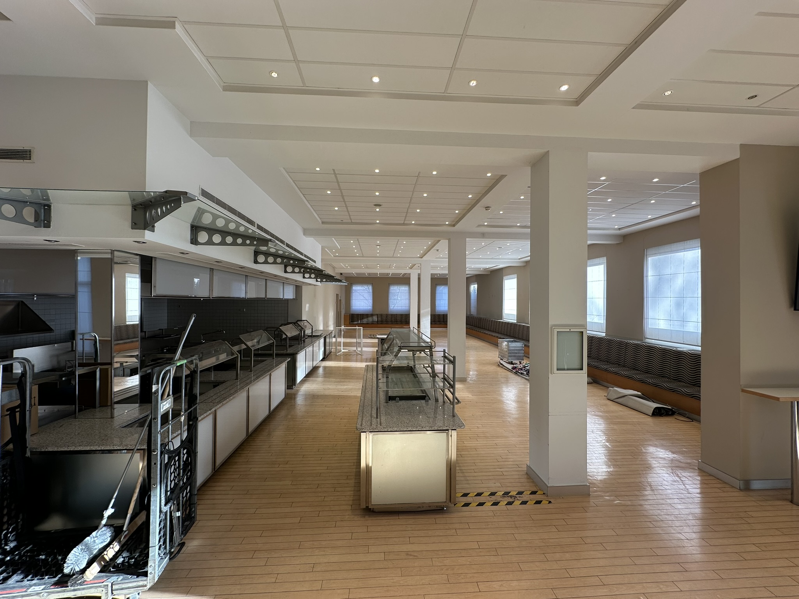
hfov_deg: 102.1
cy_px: 300
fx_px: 323
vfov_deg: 85.7
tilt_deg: +0.2
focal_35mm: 14
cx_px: 400
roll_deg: -0.3
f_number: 2.2
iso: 40
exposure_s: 1/107
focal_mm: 2.22
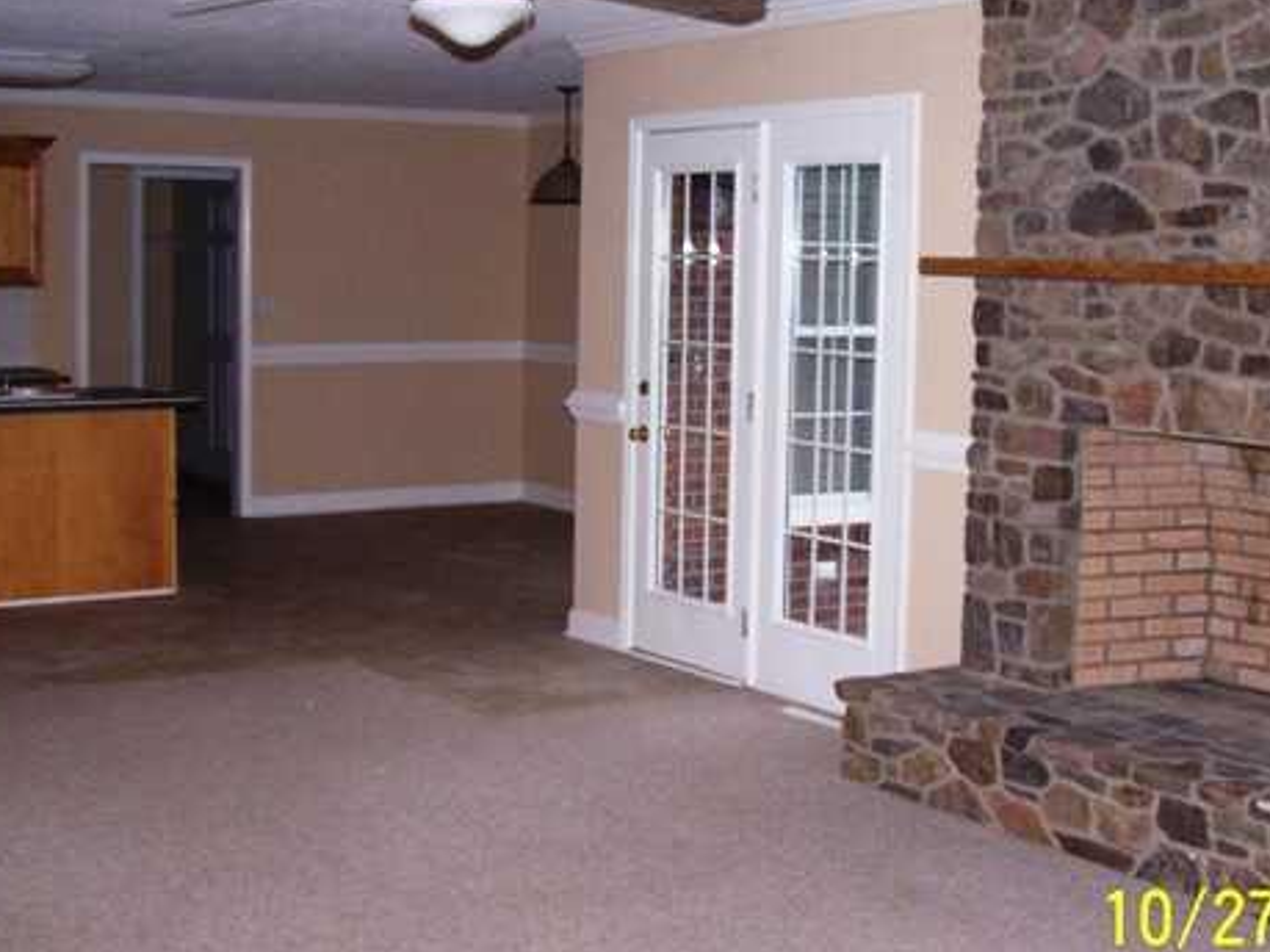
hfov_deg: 36.2
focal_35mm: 53
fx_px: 1944
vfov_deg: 27.5
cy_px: 429
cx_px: 672
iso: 140
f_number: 2.8
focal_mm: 6.3
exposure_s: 1/60
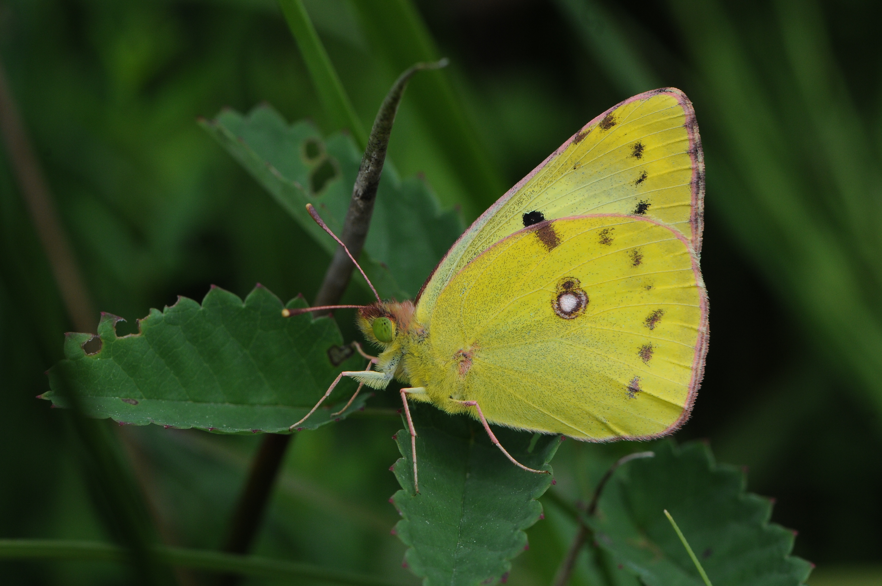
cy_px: 293
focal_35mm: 158
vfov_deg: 8.7
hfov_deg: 13.1
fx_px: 3854
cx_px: 441
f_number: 11
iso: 400
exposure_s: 1/500
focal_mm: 105
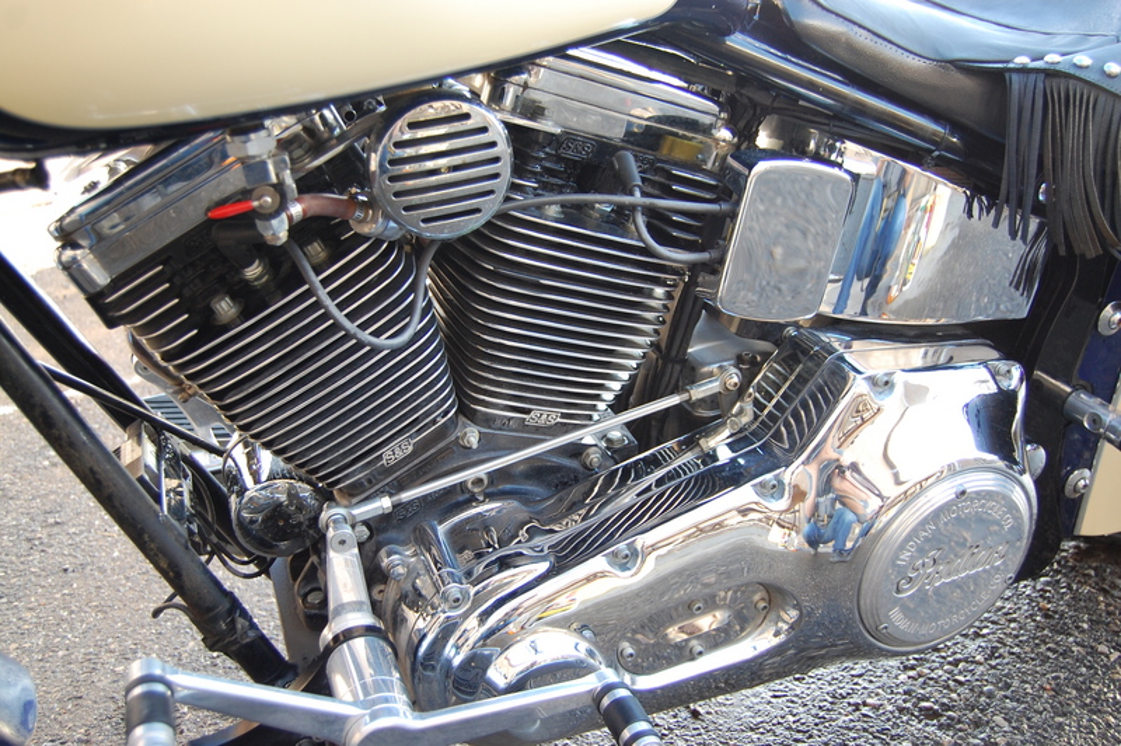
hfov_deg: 57.3
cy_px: 373
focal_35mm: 33
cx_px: 560
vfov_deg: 39.9
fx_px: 1027
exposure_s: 1/50
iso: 400
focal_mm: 22
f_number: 3.8
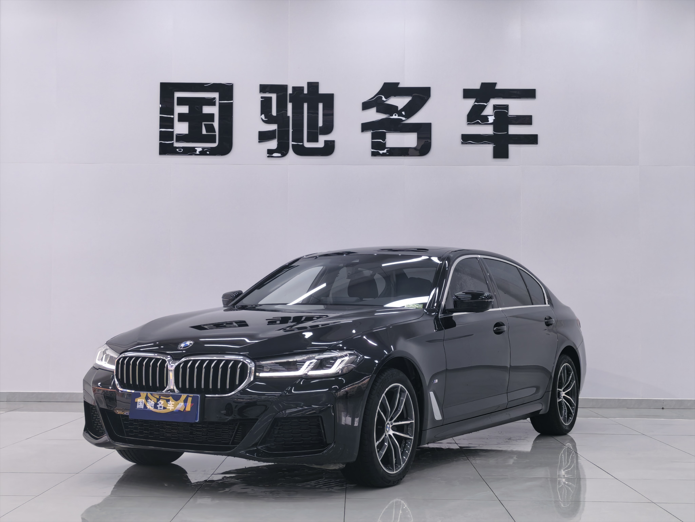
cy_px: 261
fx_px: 1084
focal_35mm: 54
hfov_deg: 35.5
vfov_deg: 27.0
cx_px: 348
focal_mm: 5.52
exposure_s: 1/186
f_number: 1.9
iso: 80
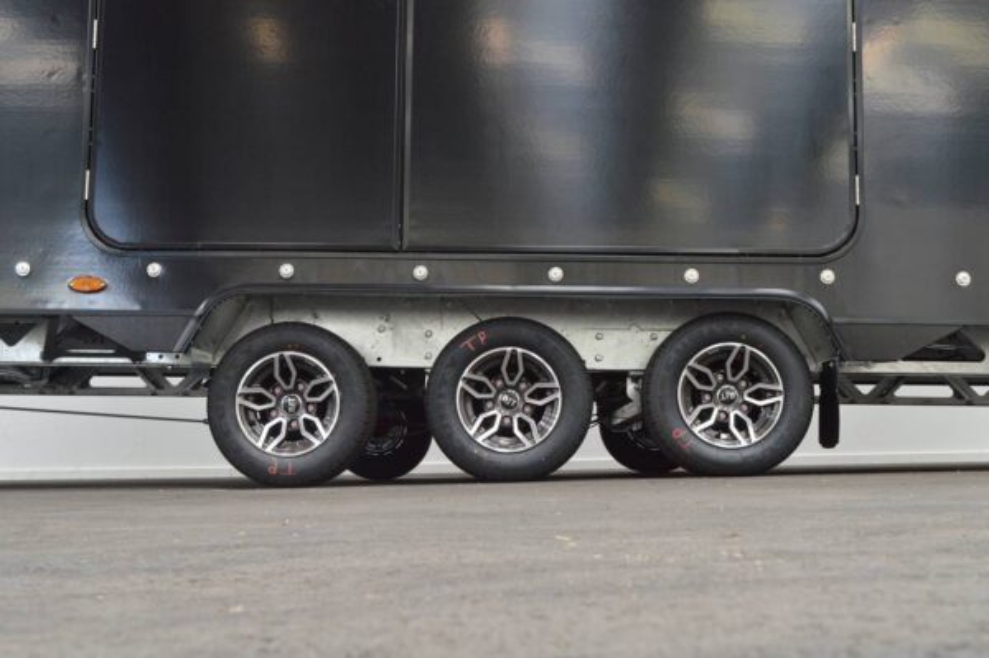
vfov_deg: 28.9
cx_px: 494
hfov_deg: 42.4
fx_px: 1276
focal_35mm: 46
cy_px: 329
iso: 800
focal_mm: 31
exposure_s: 1/10
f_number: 13
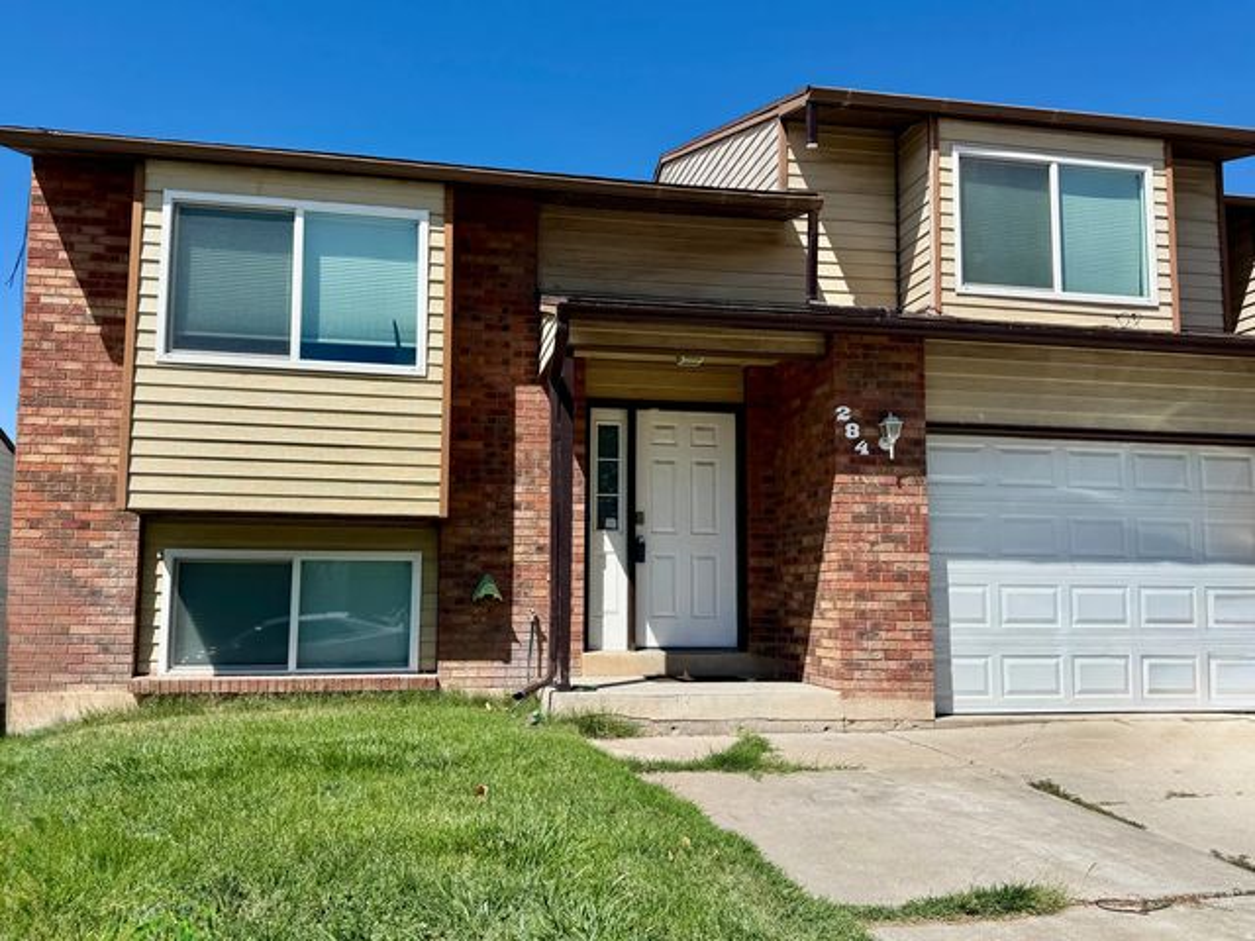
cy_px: 470
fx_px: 870
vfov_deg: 56.8
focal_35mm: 24
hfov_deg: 71.6
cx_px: 628
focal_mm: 6.76
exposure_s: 1/5319
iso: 80
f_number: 1.78
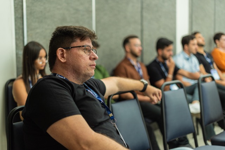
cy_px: 75
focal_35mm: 50
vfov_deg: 27.0
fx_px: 313
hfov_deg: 39.6
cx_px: 112
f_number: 1.8
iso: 250
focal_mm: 50
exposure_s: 1/100
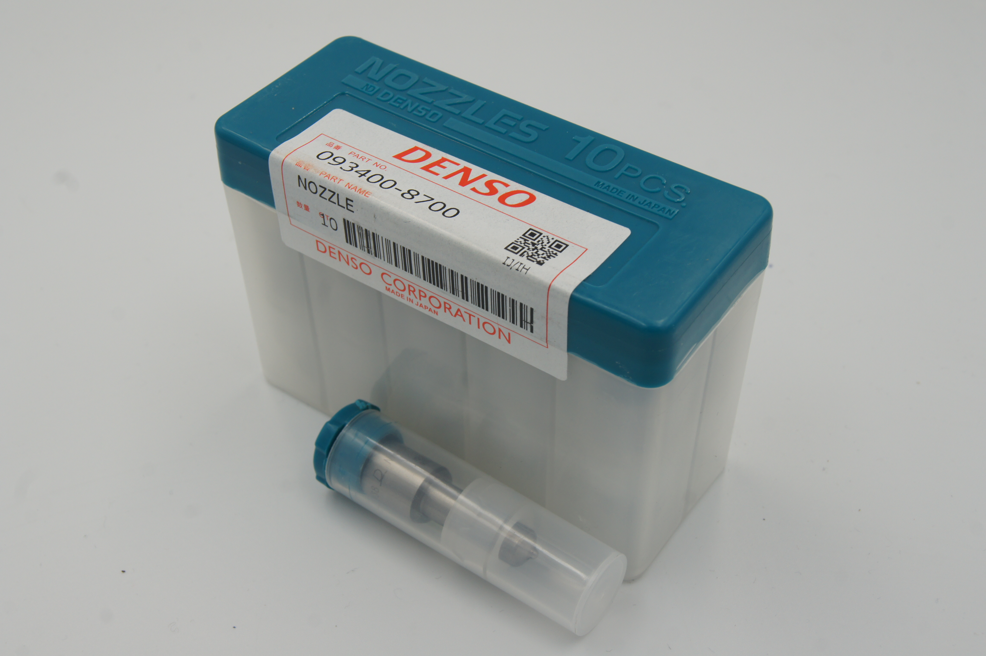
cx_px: 493
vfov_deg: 29.8
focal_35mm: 45
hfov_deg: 43.6
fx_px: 1232
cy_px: 328
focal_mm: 30
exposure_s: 1/80
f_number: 10
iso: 200
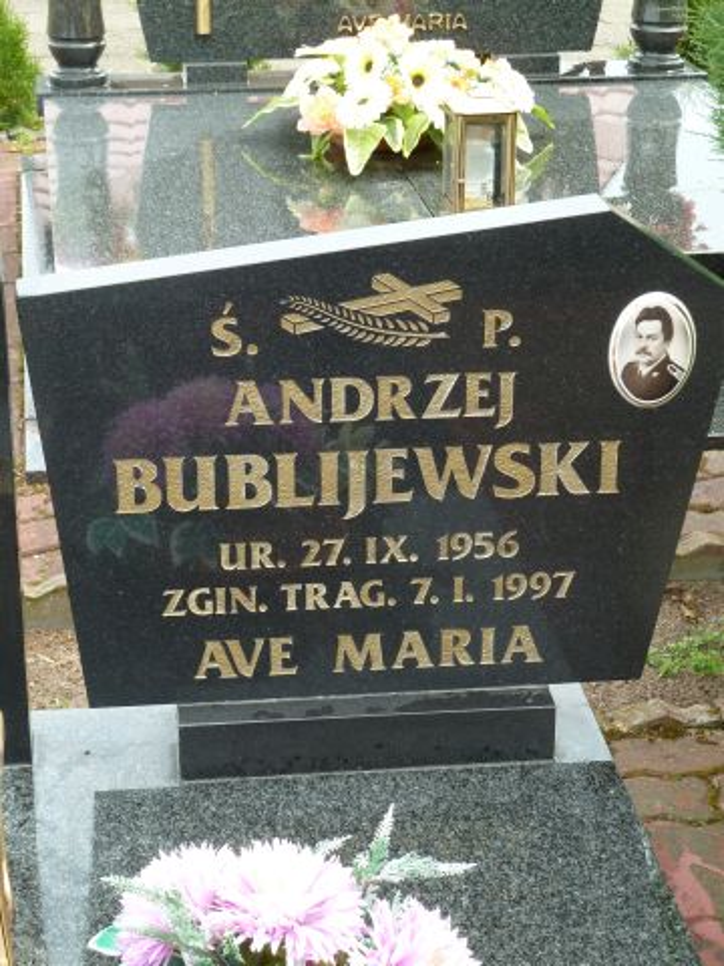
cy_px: 483
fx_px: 2175
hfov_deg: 18.9
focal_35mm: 78
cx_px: 362
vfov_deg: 25.0
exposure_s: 1/100
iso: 80
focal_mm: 12.8
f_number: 4.2
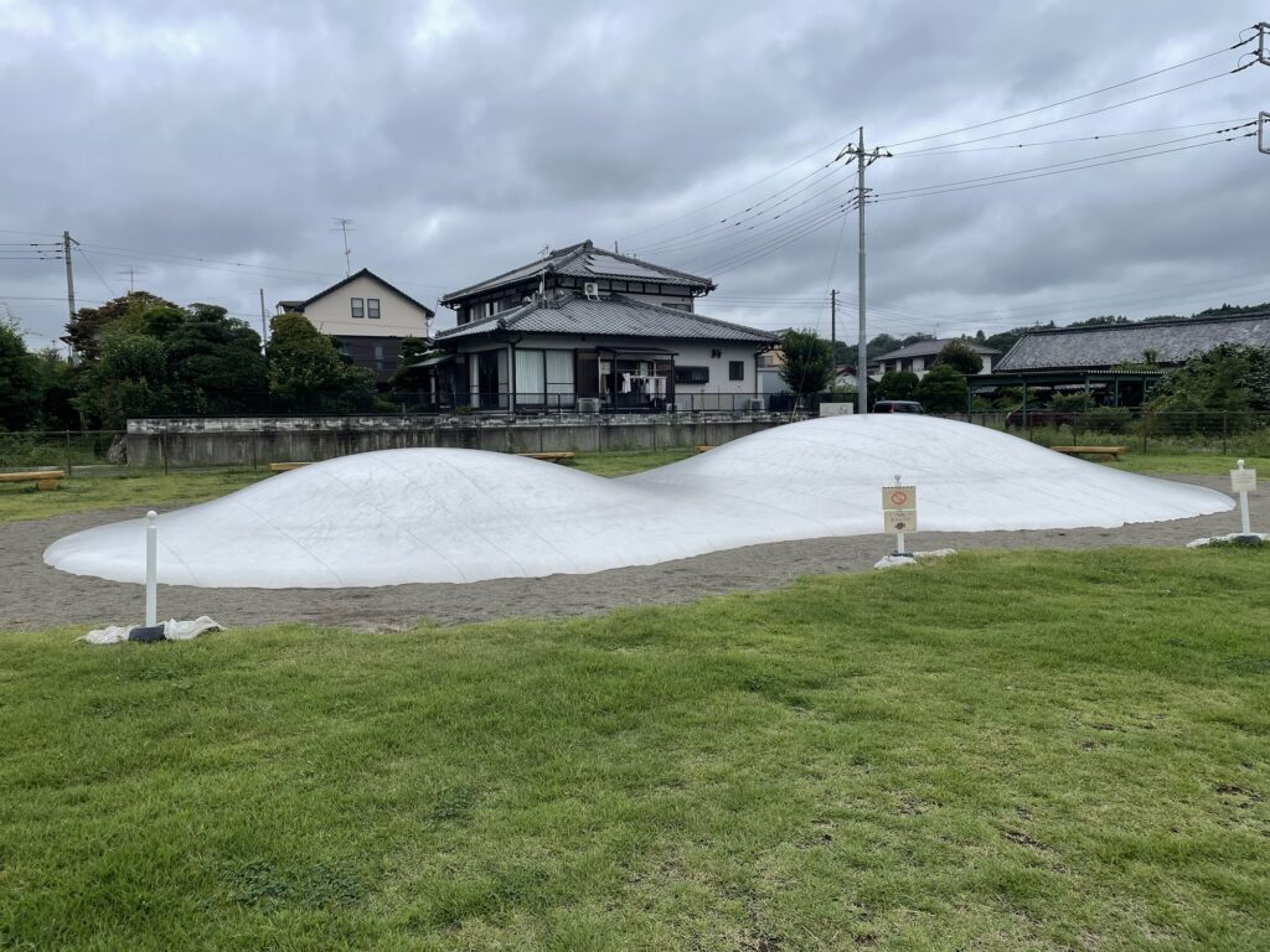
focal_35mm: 26
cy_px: 476
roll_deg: +1.1
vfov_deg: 53.1
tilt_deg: -3.4
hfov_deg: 67.3
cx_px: 635
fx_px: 954
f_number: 1.6
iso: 32
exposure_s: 1/3861
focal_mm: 4.2
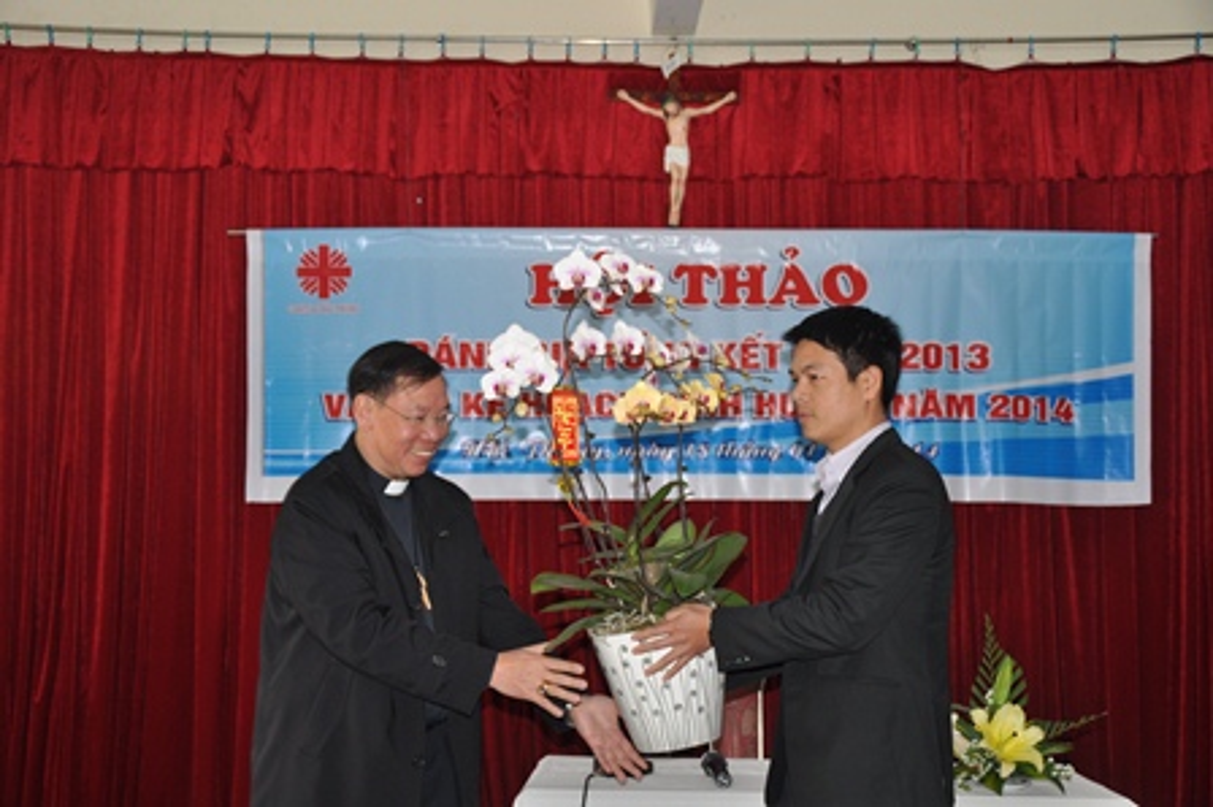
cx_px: 606
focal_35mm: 48
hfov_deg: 41.1
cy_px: 404
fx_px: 1616
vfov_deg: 28.0
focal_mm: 32
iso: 200
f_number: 4.2
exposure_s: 1/60
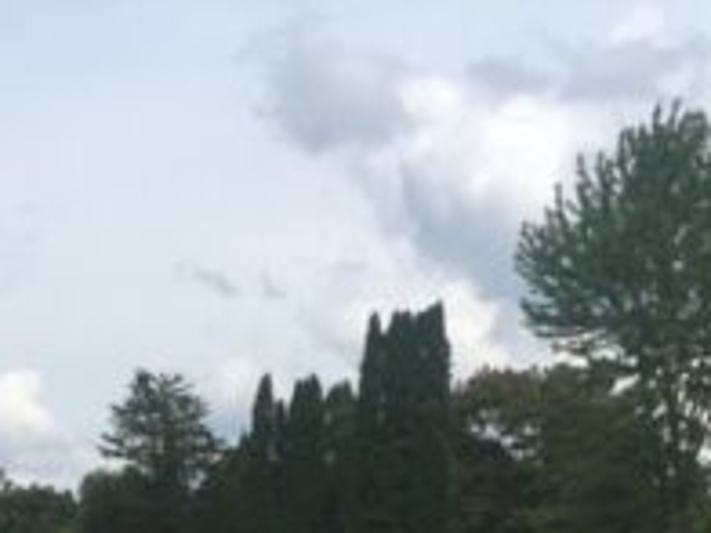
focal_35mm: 74
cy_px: 676
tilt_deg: +1.9
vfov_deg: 18.6
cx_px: 149
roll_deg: -1.6
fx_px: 1520
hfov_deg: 25.9
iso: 32
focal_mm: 4.15
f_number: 2.2
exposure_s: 1/2326
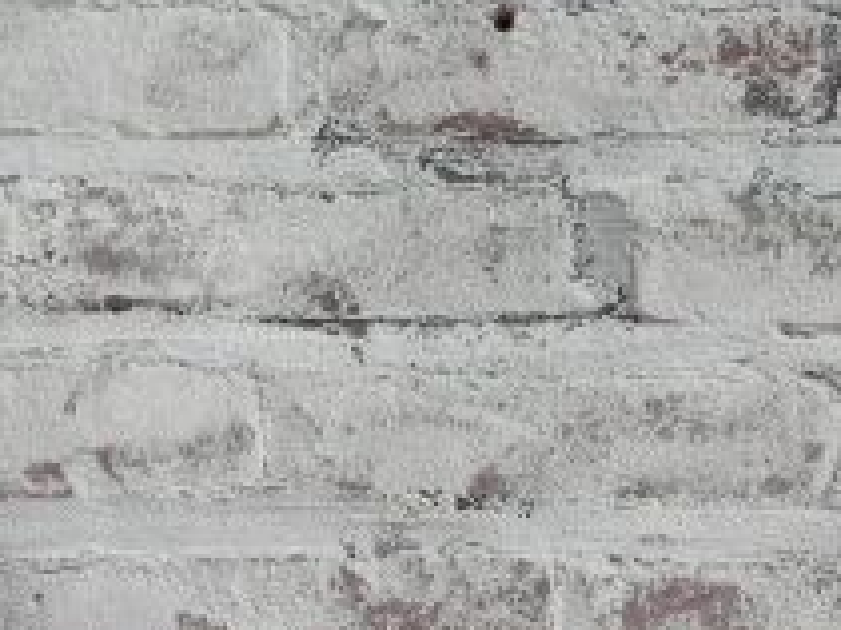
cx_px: 434
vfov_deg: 16.1
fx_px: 2137
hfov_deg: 22.3
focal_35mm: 88
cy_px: 750
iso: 160
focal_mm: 5.2
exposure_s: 1/48.7
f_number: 2.8
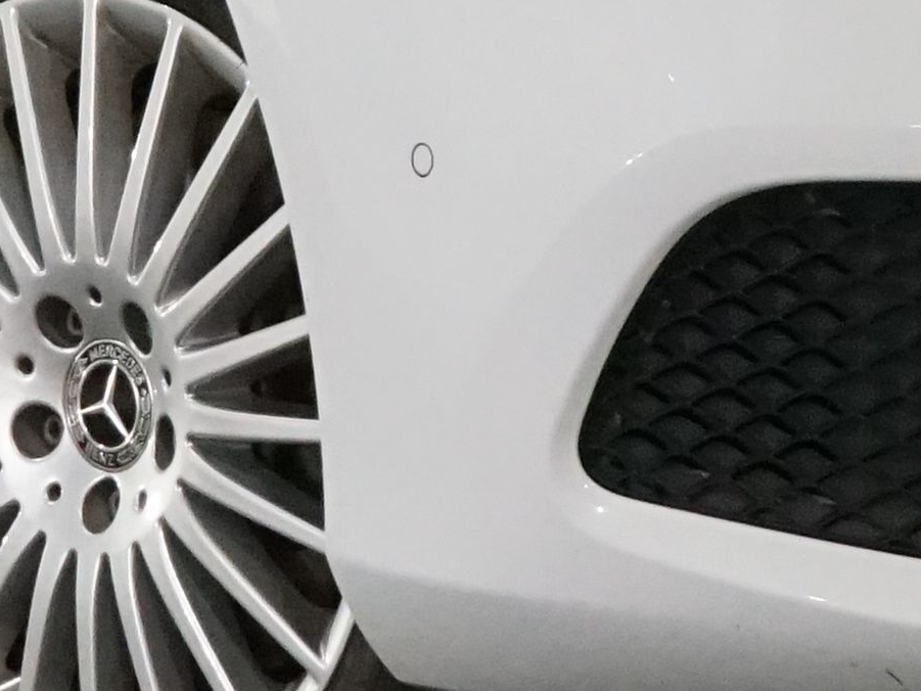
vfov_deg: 3.3
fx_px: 11921
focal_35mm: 448
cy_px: -477
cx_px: 756
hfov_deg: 4.4
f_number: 13
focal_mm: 70
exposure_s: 1/80
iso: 6400
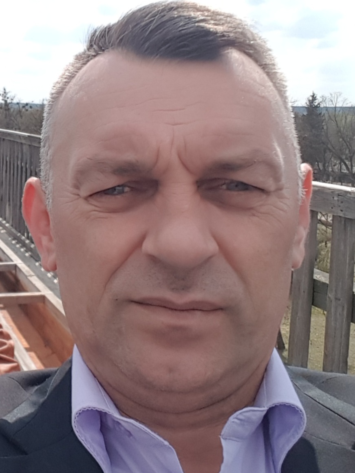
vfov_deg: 79.0
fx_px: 287
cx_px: 178
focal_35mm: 21
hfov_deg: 63.5
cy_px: 236
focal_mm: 2.1
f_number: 1.7
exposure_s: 1/2500
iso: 50
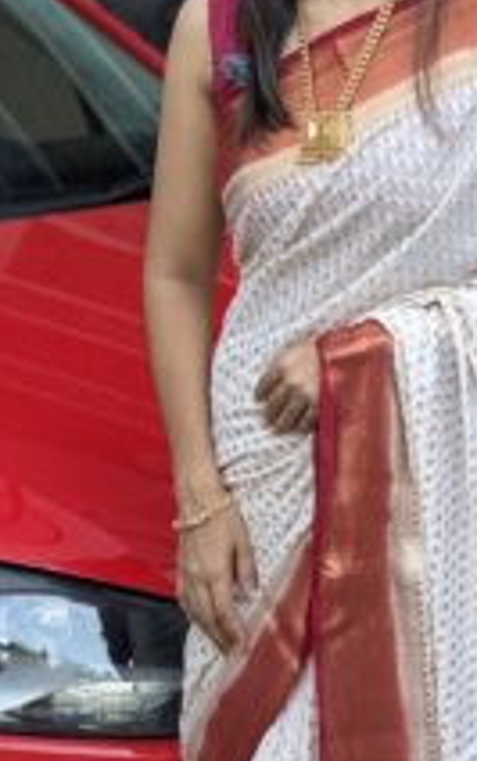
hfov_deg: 4.9
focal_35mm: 266
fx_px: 5518
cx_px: 395
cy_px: 587
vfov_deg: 7.9
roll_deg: -1.0
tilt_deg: -11.2
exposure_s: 1/121
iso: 200
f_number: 2.8
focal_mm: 16.89
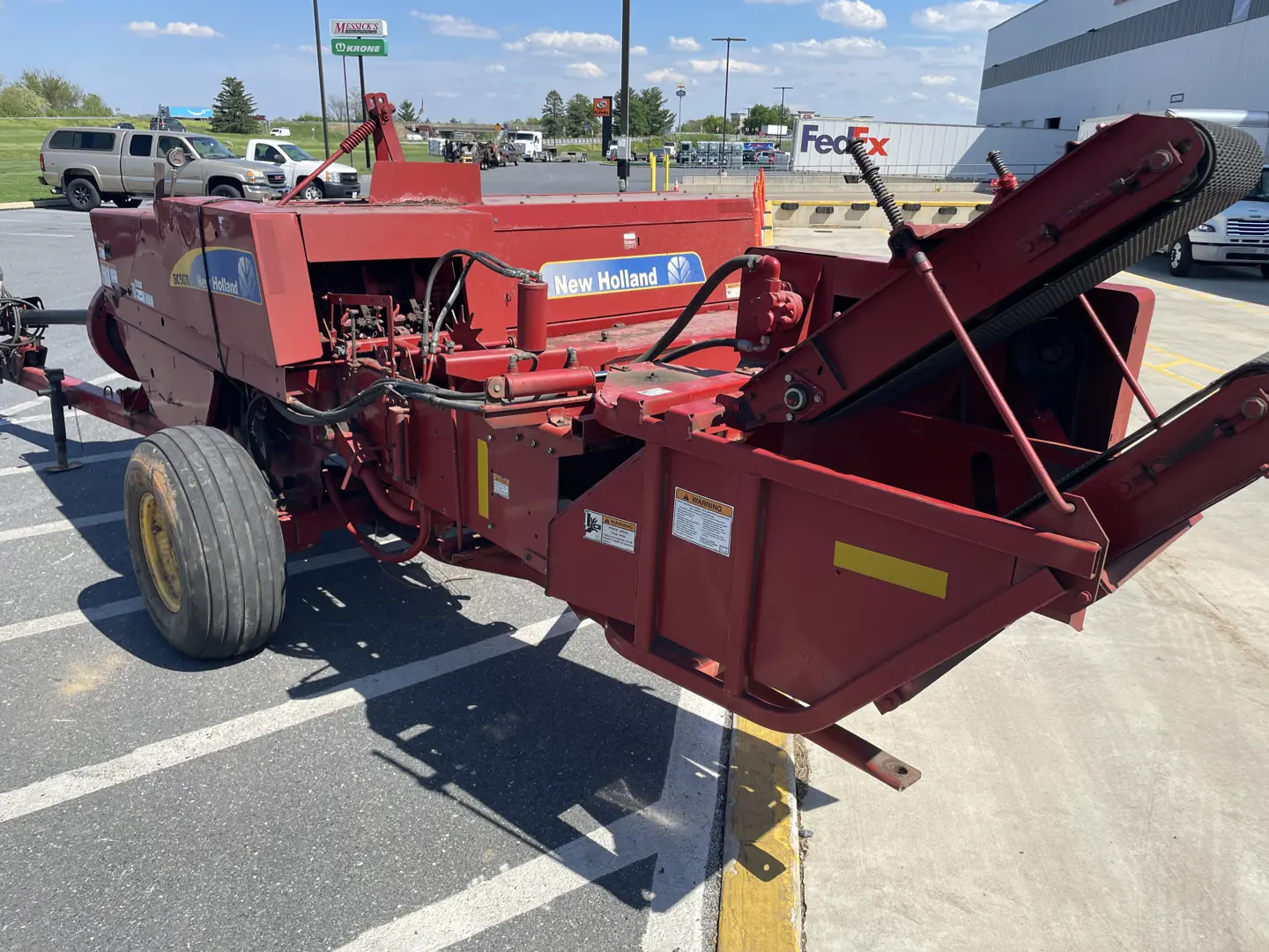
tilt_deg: -19.5
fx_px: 953
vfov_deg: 53.1
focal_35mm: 26
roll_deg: -1.2
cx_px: 634
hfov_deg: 67.3
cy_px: 476
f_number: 1.6
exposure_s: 1/2747
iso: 32
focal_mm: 4.2
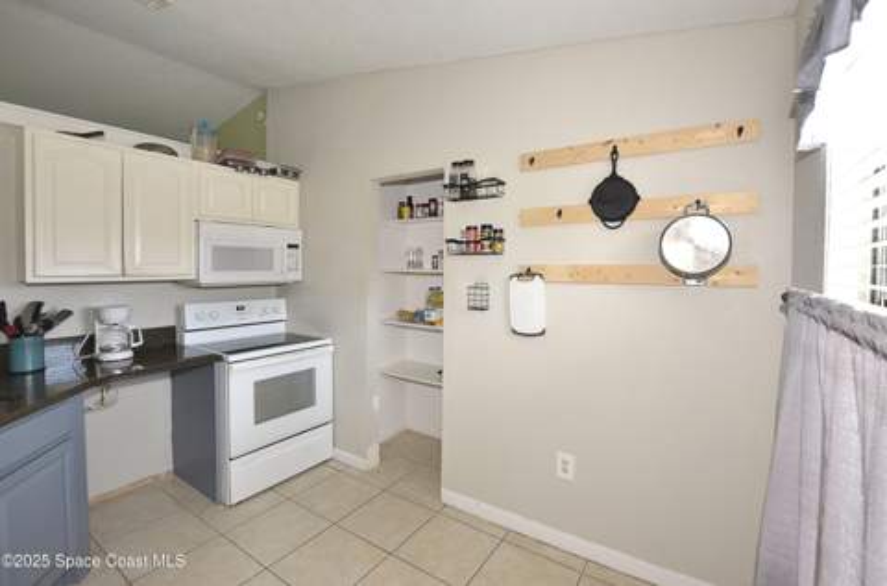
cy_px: 293
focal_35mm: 15
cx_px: 444
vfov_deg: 77.0
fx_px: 368
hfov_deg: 100.6
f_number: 6.3
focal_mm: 10
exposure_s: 1/60
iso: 640
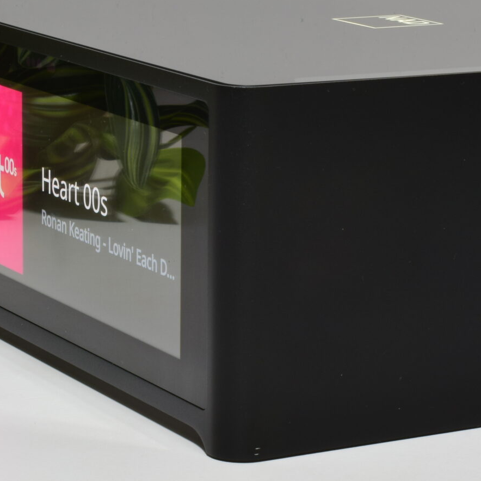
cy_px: 247
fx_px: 2437
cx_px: 352
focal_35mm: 155
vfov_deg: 11.3
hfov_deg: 11.3
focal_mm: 42
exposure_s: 3
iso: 100
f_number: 25
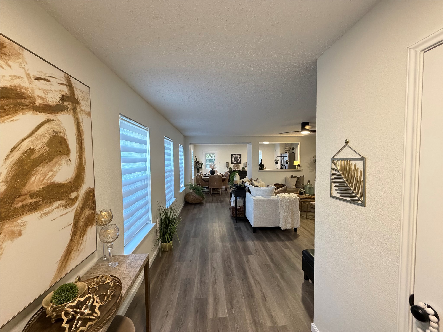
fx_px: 179
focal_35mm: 14
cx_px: 222
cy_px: 166
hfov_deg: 102.1
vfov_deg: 85.7
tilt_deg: -1.8
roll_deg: +0.9
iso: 500
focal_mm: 2.22
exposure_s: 1/60
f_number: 2.2
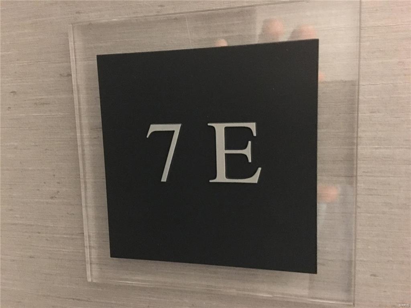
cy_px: 154
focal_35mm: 29
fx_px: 344
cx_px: 206
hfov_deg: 61.7
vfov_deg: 48.2
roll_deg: +1.9
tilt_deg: -6.3
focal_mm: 4.15
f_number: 2.2
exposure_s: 1/4
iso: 400
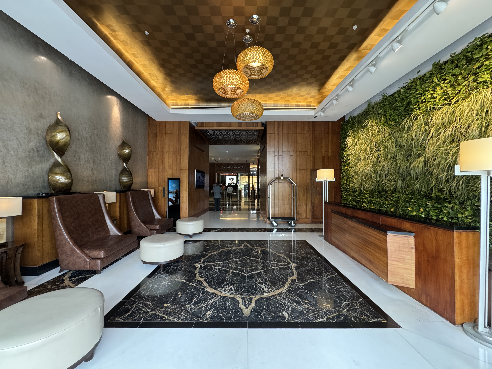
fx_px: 199
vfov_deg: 85.7
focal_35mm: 14
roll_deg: +0.4
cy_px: 184
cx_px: 246
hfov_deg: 102.1
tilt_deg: -0.8
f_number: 2.2
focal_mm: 2.22
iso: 320
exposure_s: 1/99
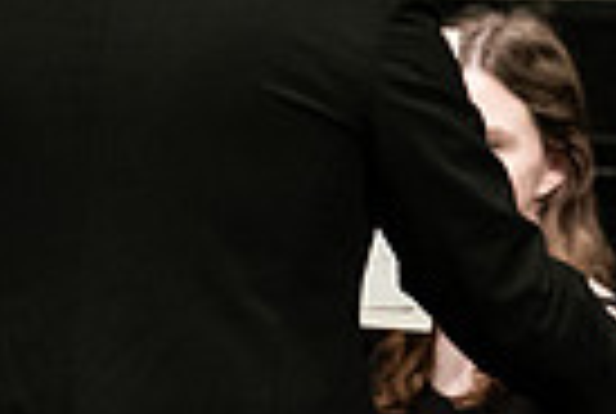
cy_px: 25
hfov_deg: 1.6
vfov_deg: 1.1
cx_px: 701
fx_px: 21744
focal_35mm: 1268
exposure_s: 1/250
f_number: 3.2
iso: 4000
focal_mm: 300
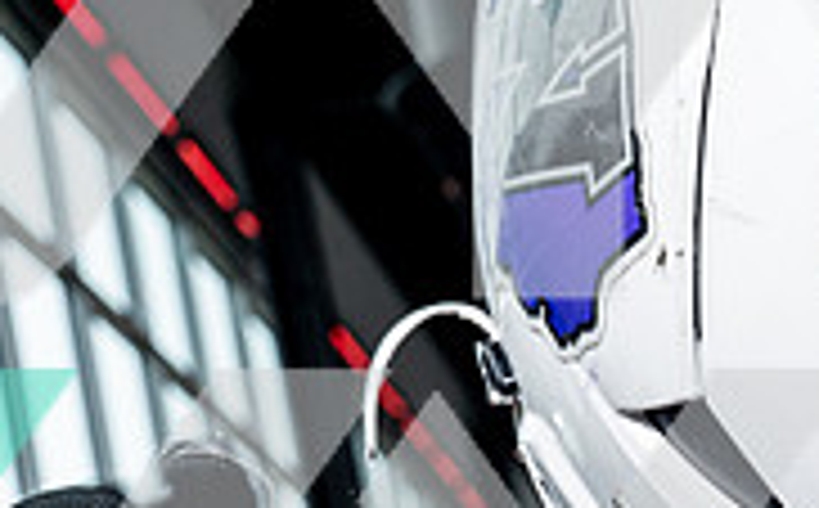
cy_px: 609
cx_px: 752
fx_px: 2540
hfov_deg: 18.0
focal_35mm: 114
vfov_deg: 11.2
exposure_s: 1/250
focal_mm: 35
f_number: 8
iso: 640
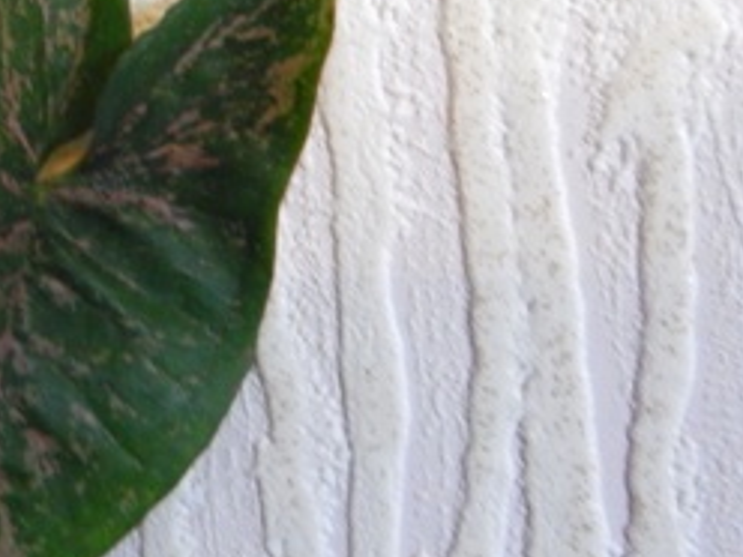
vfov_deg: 22.1
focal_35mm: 65
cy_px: 67
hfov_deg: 25.7
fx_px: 1395
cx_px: -219
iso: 400
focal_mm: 4
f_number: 3
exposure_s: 1/30
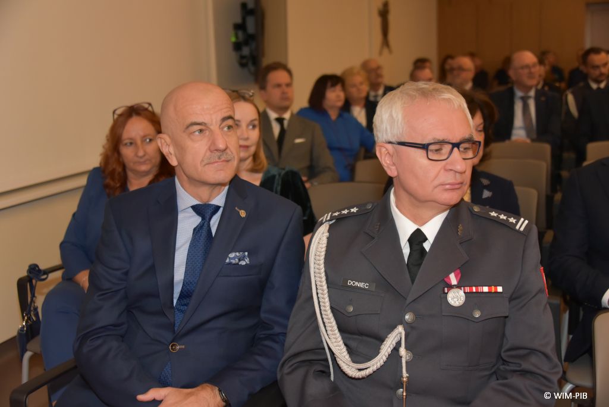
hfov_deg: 43.6
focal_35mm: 45
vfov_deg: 29.9
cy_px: 204
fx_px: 762
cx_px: 304
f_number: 4.2
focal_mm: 45
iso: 3200
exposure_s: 1/60
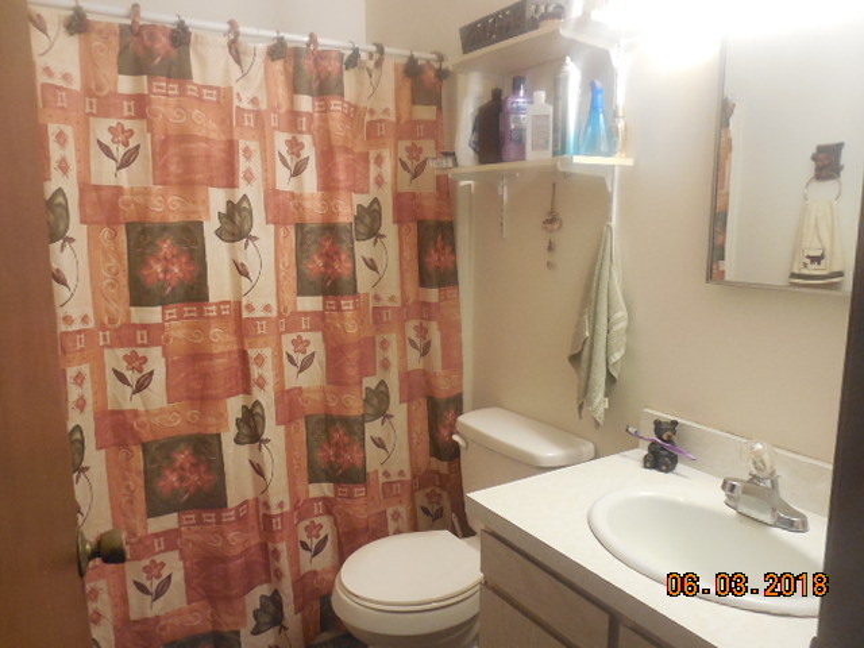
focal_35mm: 26
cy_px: 324
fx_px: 649
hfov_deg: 67.3
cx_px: 432
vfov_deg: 53.1
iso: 560
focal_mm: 4.6
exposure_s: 1/8
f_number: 3.5
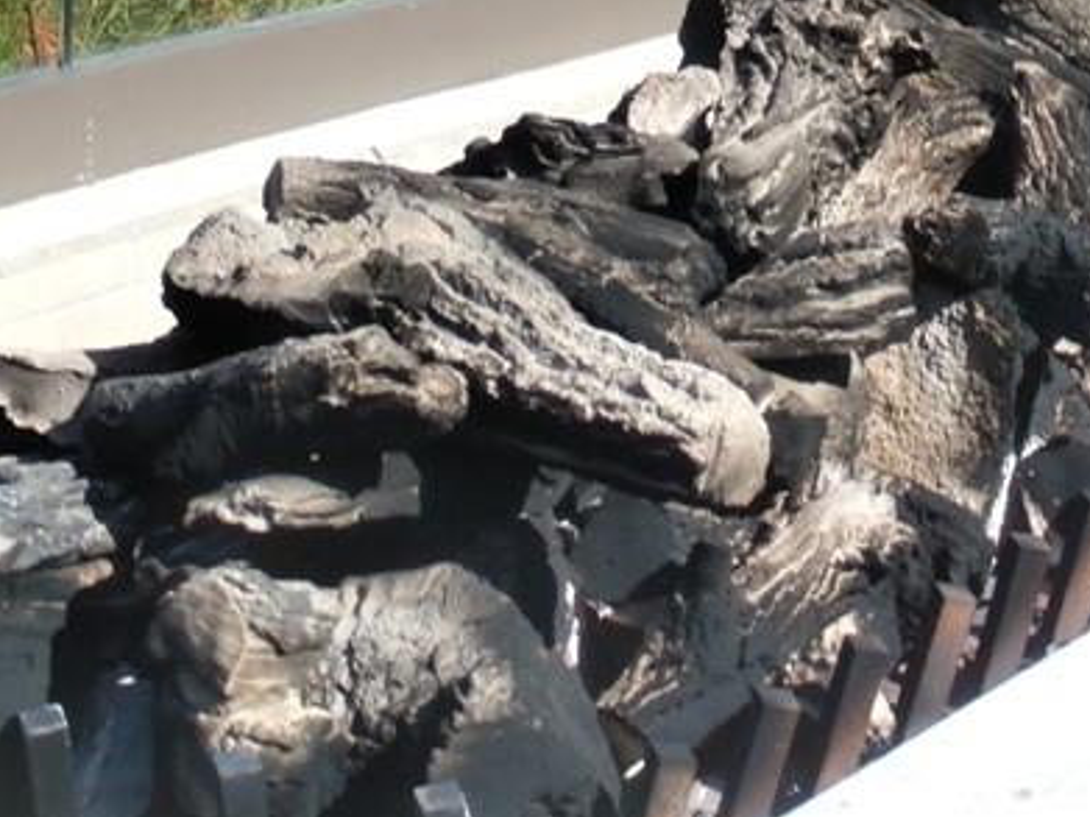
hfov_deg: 14.9
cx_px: 1020
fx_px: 4124
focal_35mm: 131
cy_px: -234
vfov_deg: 11.0
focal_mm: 8.85
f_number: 3.9
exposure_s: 1/400
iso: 100
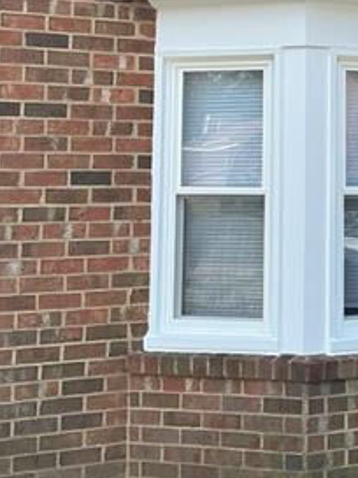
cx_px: 390
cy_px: 112
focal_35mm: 82
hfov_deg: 17.4
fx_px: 1131
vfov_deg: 23.6
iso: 25
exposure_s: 1/534
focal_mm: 3
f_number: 1.8
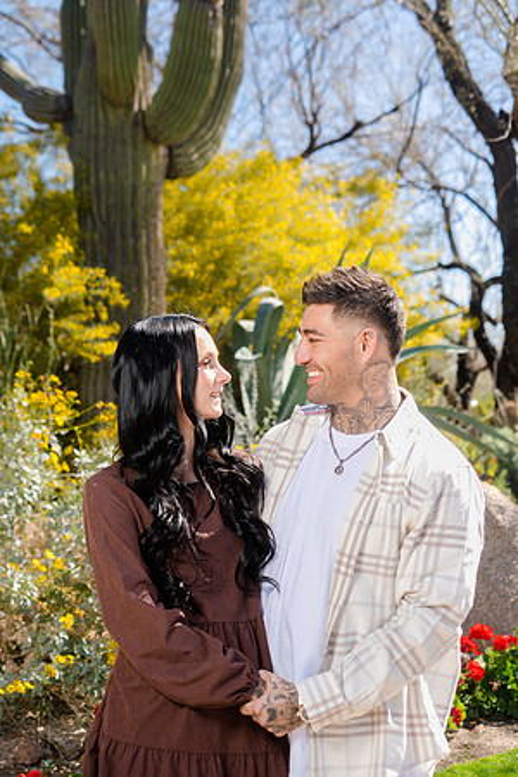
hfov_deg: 19.5
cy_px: 388
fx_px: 1511
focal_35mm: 70
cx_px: 259
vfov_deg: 28.8
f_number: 5.6
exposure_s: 1/250
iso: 80
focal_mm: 70
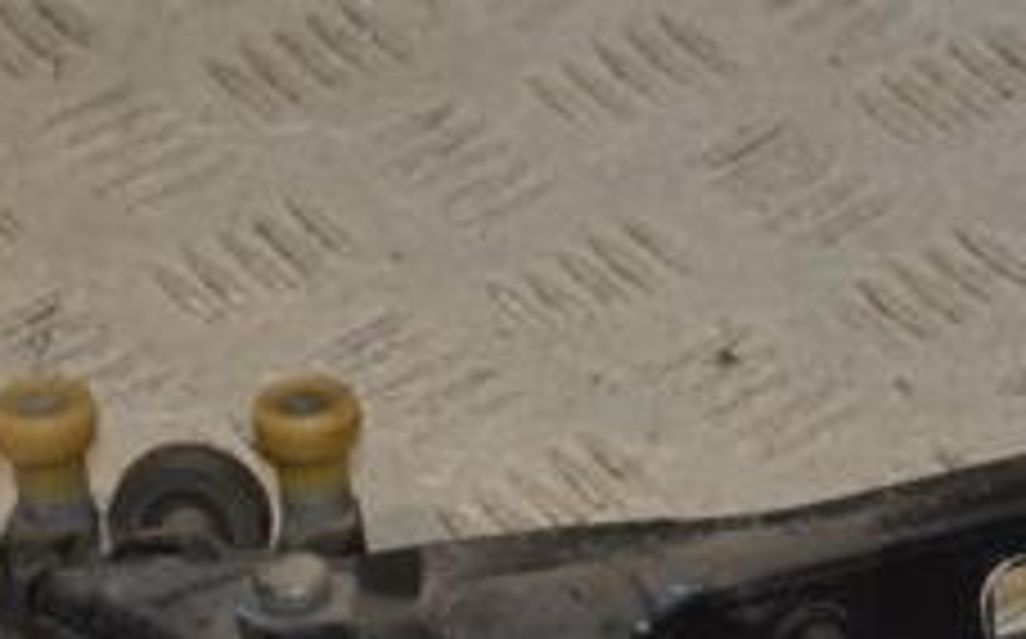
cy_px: 576
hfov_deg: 12.4
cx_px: 792
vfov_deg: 7.7
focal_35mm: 169
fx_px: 4721
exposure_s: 1/200
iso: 800
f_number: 8
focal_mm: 42
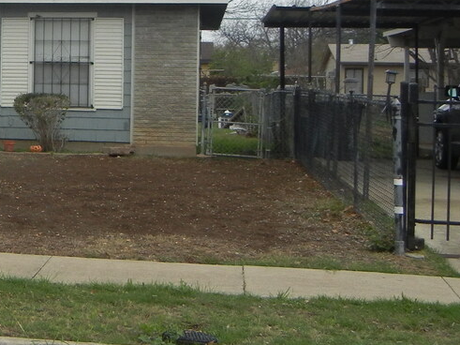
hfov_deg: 20.5
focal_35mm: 88
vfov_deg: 16.6
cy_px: 65
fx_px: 1169
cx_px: -119
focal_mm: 5.4
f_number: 3.5
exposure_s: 1/817
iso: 160
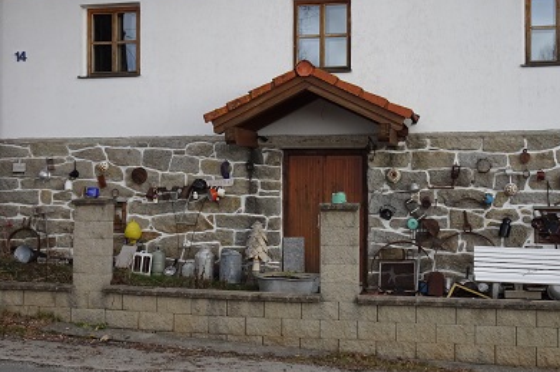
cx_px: 285
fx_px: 762
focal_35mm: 49
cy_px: 175
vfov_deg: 27.5
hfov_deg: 40.4
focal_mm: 7.87
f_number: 4.5
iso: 160
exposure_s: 1/250
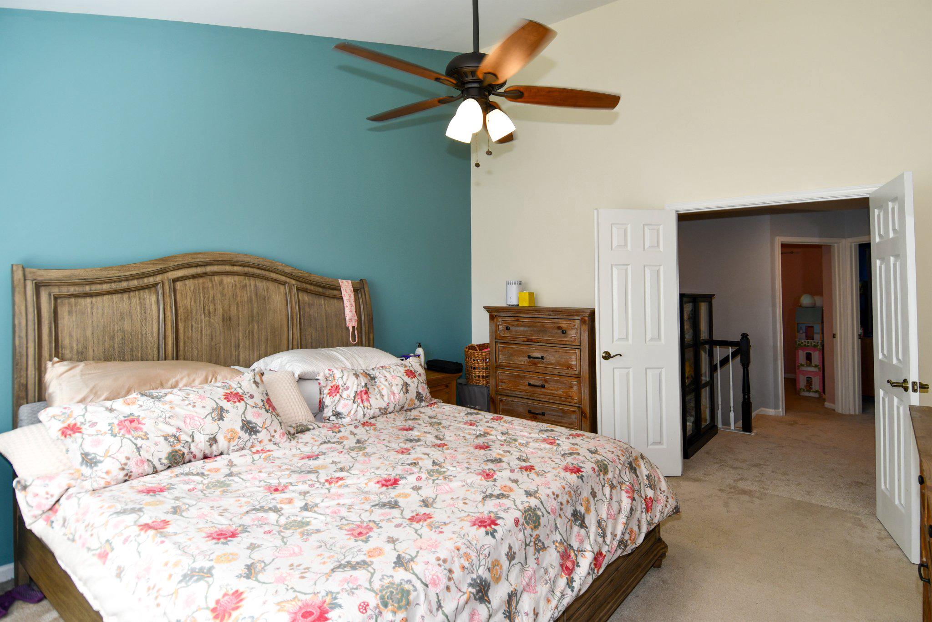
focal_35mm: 18
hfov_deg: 90.0
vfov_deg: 67.4
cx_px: 466
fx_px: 466
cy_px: 311
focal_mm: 12
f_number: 5
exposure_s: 1/100
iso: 200
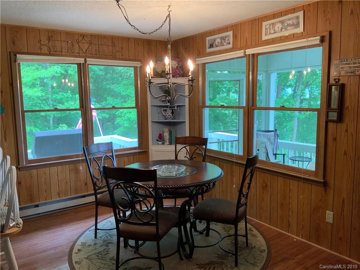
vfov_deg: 48.2
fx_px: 302
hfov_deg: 61.7
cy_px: 135
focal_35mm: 29
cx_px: 180
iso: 80
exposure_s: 1/60
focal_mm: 3
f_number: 1.8
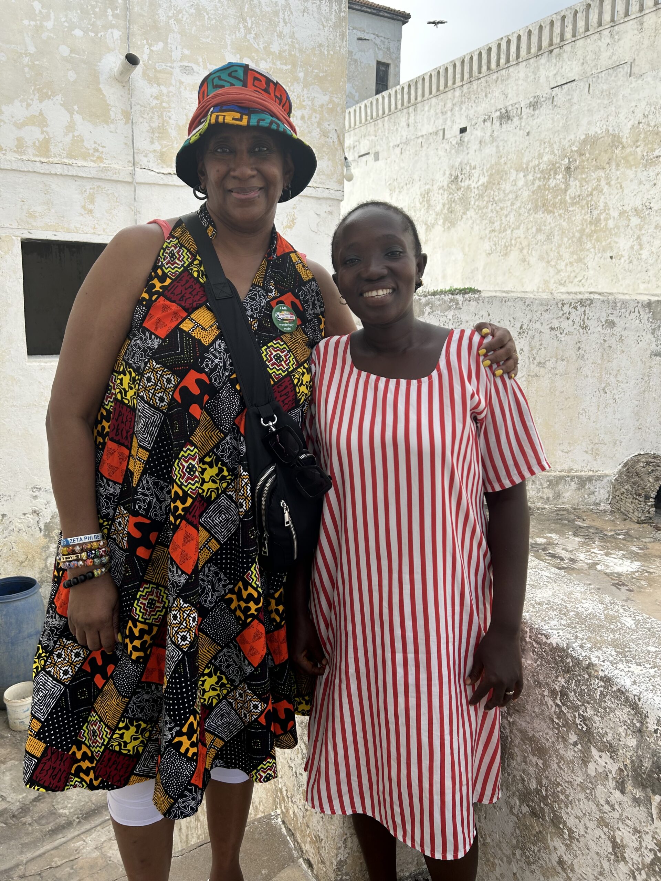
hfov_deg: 53.1
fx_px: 662
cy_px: 440
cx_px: 330
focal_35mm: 26
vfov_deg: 67.3
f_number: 1.5
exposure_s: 1/887
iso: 50
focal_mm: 5.7
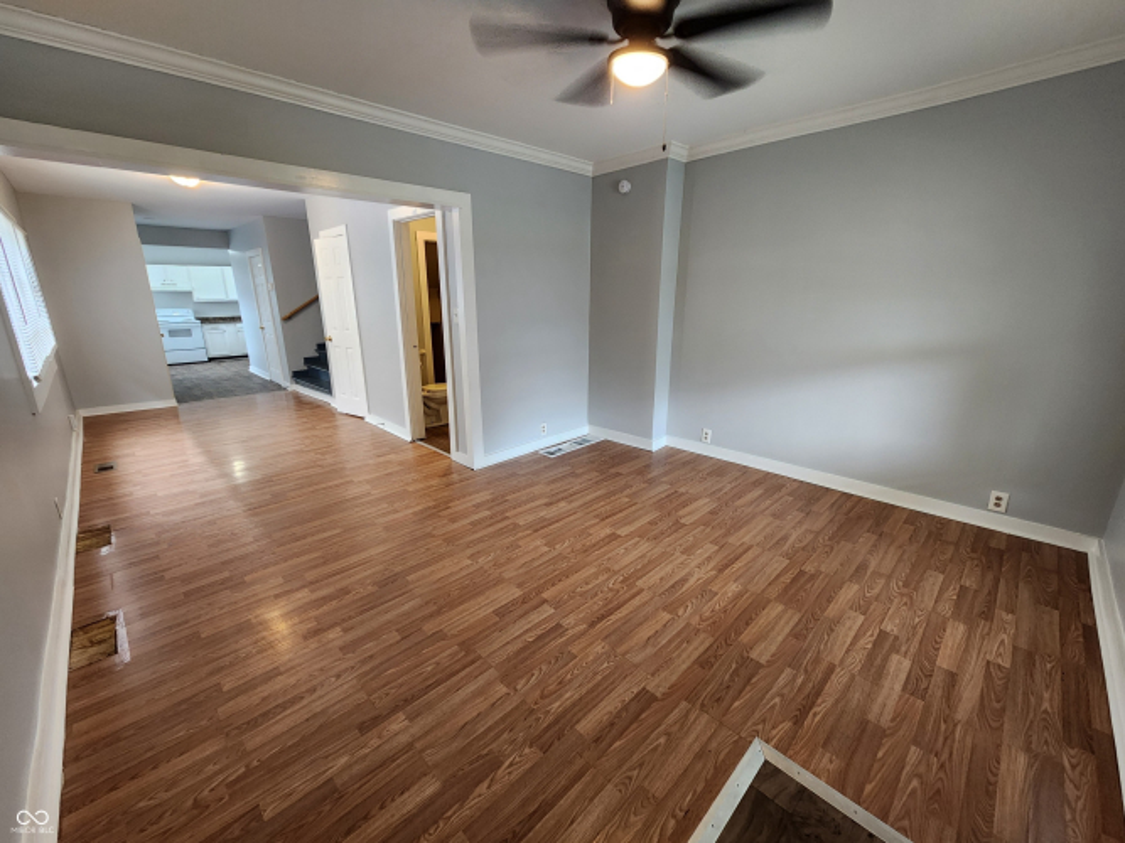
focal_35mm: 13
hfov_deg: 106.2
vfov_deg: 89.9
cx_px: 562
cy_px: 422
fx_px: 422
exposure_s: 1/40
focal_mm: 2.2
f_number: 2.2
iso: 320
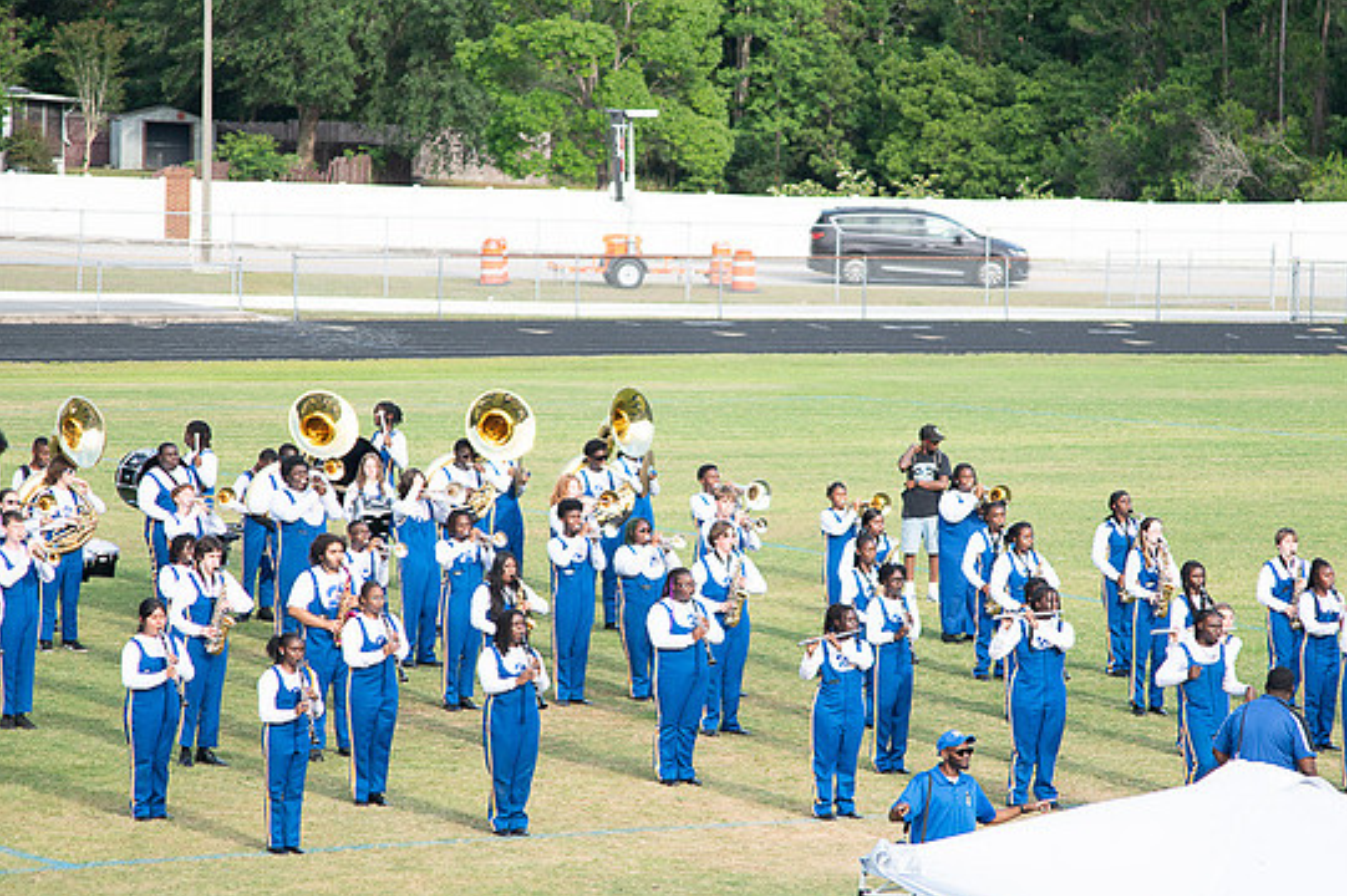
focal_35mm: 185
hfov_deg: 11.1
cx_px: 755
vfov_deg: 7.4
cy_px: 493
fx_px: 6918
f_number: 4
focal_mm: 120
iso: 100
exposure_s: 1/200
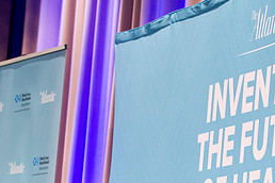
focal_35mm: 229
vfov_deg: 6.0
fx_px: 1749
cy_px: 197
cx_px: 195
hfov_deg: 9.0
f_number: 4
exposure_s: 1/80
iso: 2500
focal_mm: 102
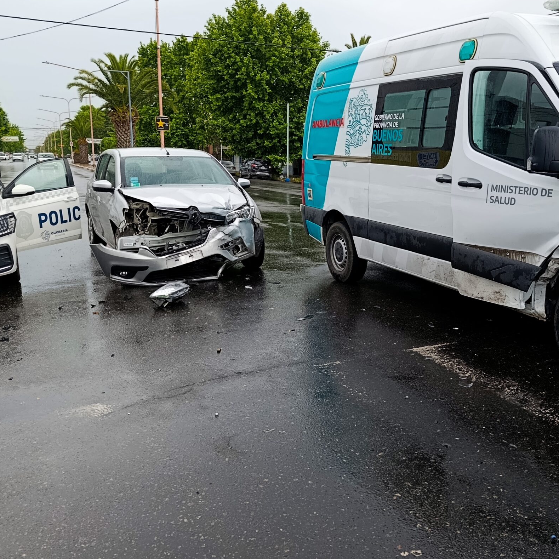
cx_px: 393
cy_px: 280
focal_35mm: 33
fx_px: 603
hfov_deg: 48.5
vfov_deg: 49.7
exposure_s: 1/100
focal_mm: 6.11
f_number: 1.65
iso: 67
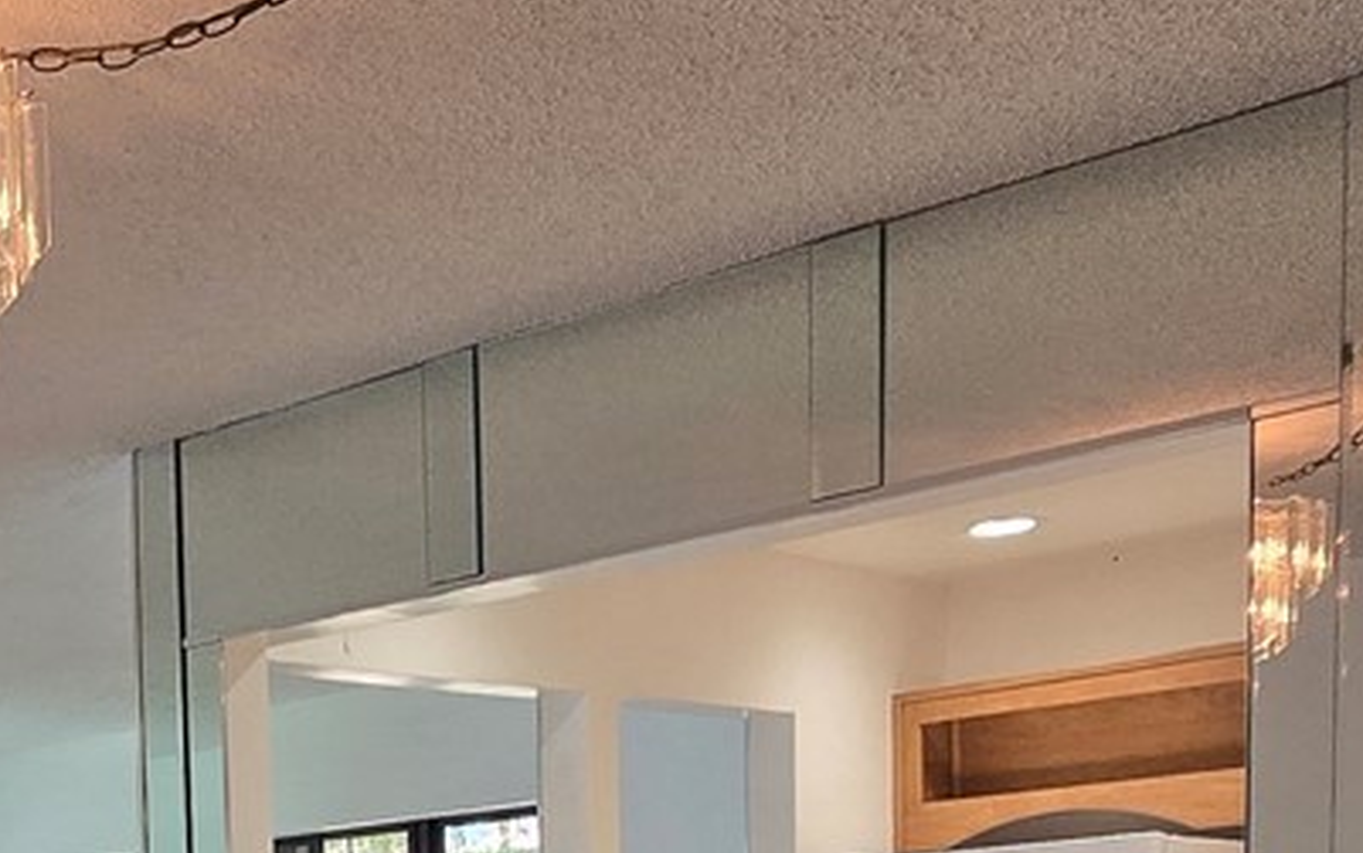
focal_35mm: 55
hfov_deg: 33.1
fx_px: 2044
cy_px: 1268
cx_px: -68
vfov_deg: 20.3
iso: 80
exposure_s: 1/60
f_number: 2.2
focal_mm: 2.2
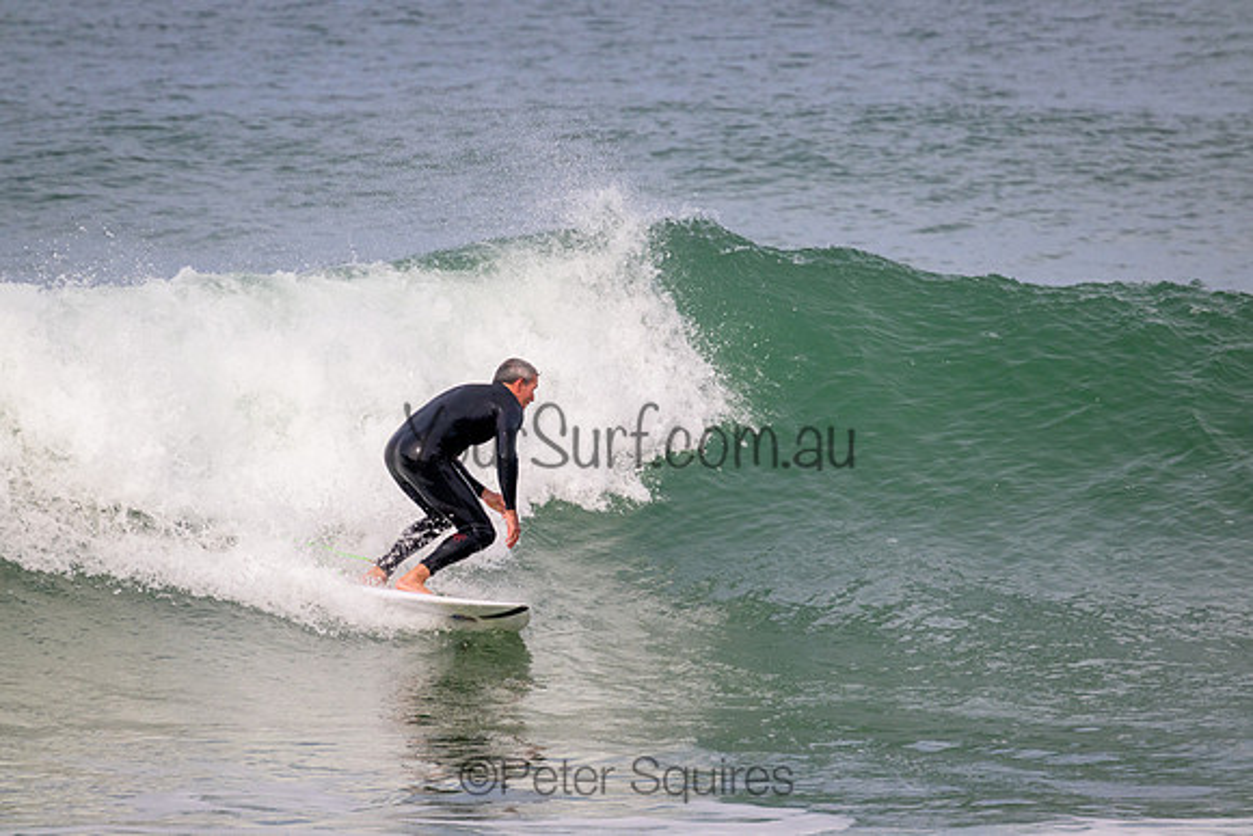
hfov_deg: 2.6
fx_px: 27850
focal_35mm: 800
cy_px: 418
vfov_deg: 1.7
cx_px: 626
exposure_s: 1/2000
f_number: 11
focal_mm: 800
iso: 1400
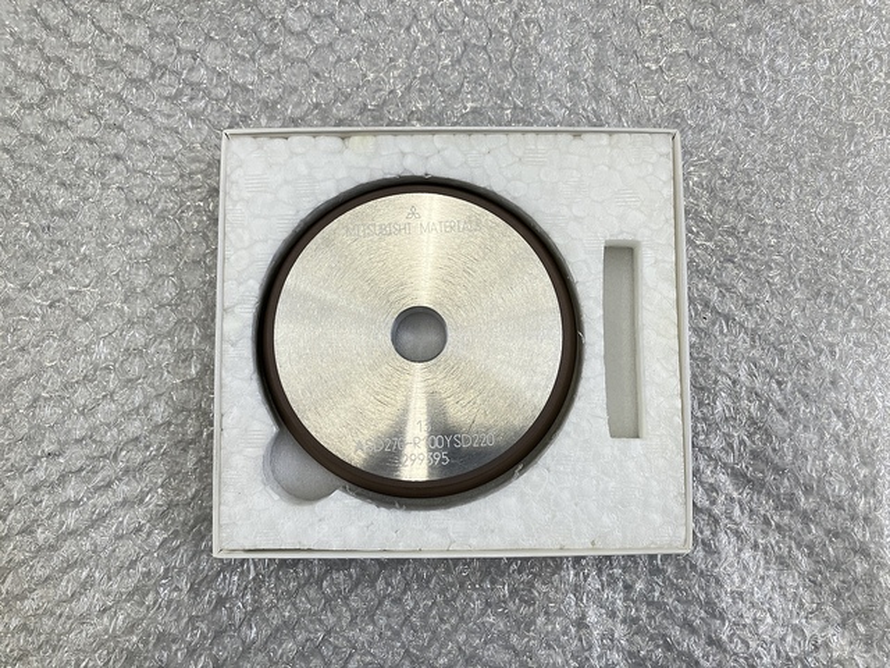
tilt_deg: -84.2
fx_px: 720
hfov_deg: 63.4
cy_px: 334
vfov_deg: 49.7
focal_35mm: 28
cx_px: 445
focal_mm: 3.99
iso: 80
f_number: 1.8
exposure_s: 1/121
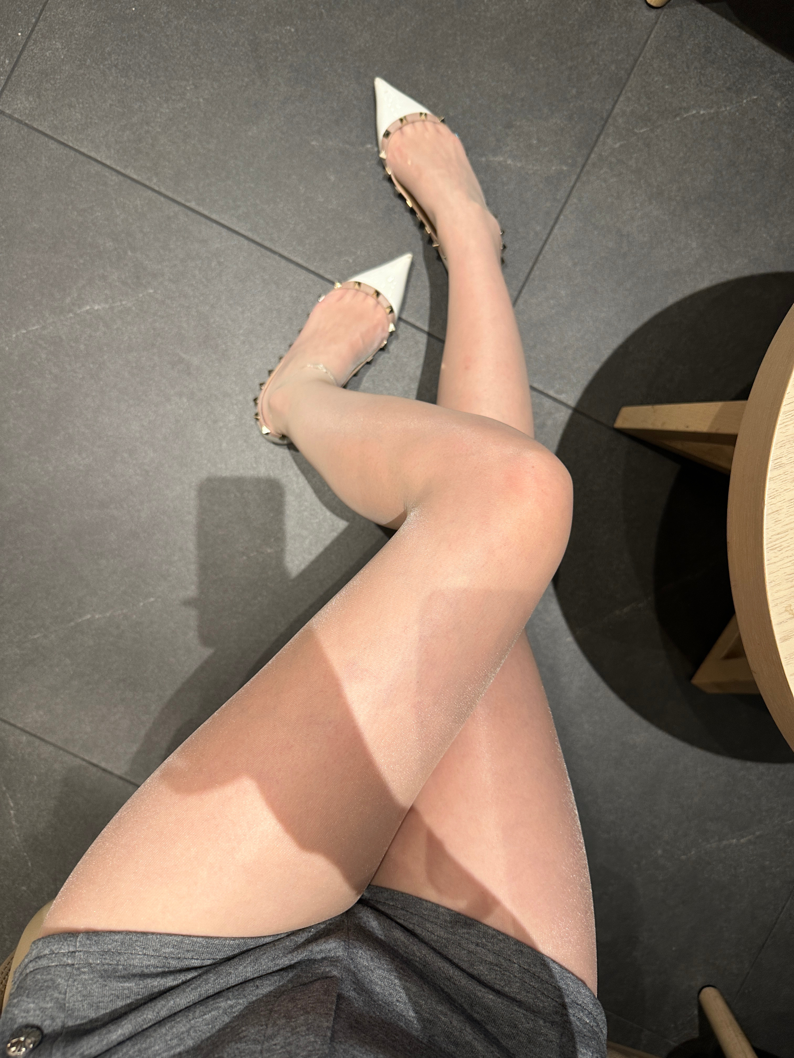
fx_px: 734
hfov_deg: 56.8
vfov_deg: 71.6
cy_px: 529
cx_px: 397
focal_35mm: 24
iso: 160
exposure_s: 1/50
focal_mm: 6.86
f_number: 1.78
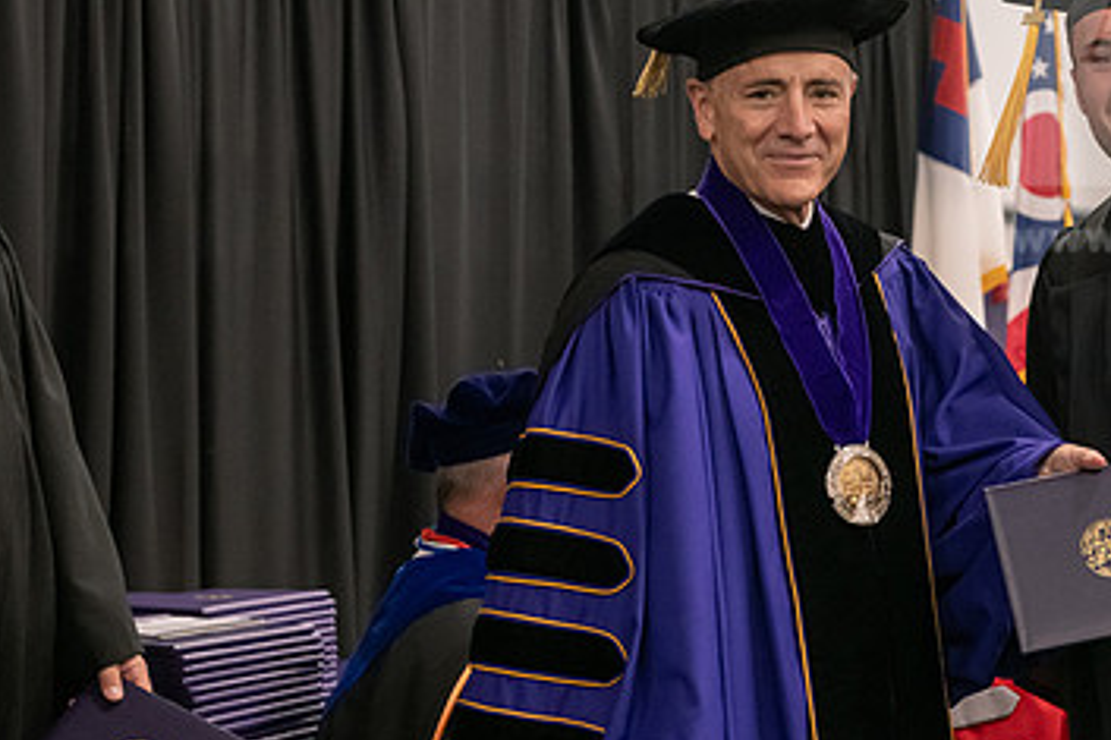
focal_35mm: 102
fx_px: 3146
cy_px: 304
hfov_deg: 19.8
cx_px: 869
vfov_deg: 13.4
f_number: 5
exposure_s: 1/125
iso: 2500
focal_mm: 62
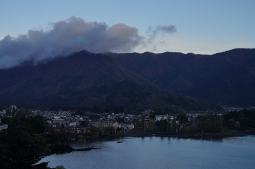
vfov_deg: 17.9
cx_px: 114
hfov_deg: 26.7
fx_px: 538
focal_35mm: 76
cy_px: 86
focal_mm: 68
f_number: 11
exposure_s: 1/100
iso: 100
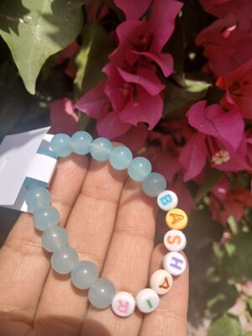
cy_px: 168
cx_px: 126
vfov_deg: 67.3
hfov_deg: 53.1
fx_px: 252
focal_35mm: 26
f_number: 1.8
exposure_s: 1/404
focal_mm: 3.98
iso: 20
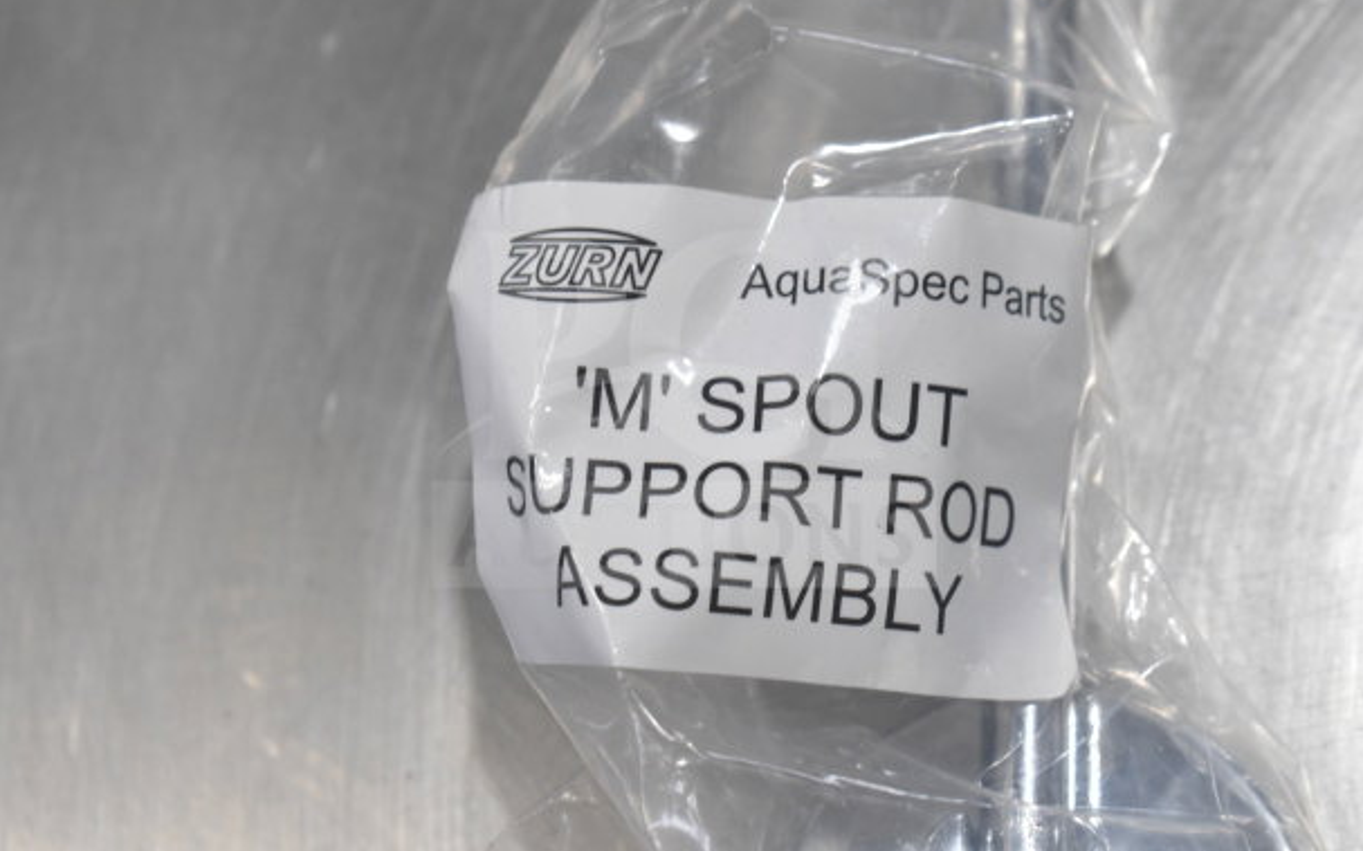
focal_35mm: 85
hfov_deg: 24.5
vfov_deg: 15.4
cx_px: 683
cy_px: 410
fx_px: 3138
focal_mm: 55
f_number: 5.6
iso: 1250
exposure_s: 1/160
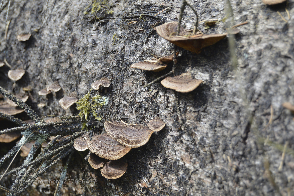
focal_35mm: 82
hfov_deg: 24.6
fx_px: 673
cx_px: 147
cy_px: 98
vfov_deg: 16.5
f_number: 5.6
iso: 180
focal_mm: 55
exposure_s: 1/125
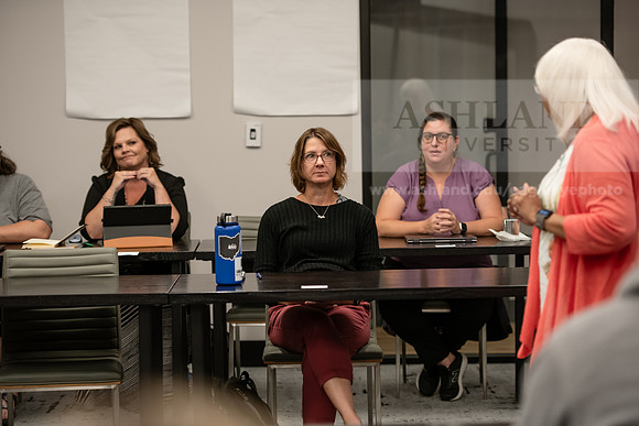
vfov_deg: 14.0
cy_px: 213
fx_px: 1740
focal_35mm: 98
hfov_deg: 20.8
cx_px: 320
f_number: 2.8
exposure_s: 1/200
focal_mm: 98
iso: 1000
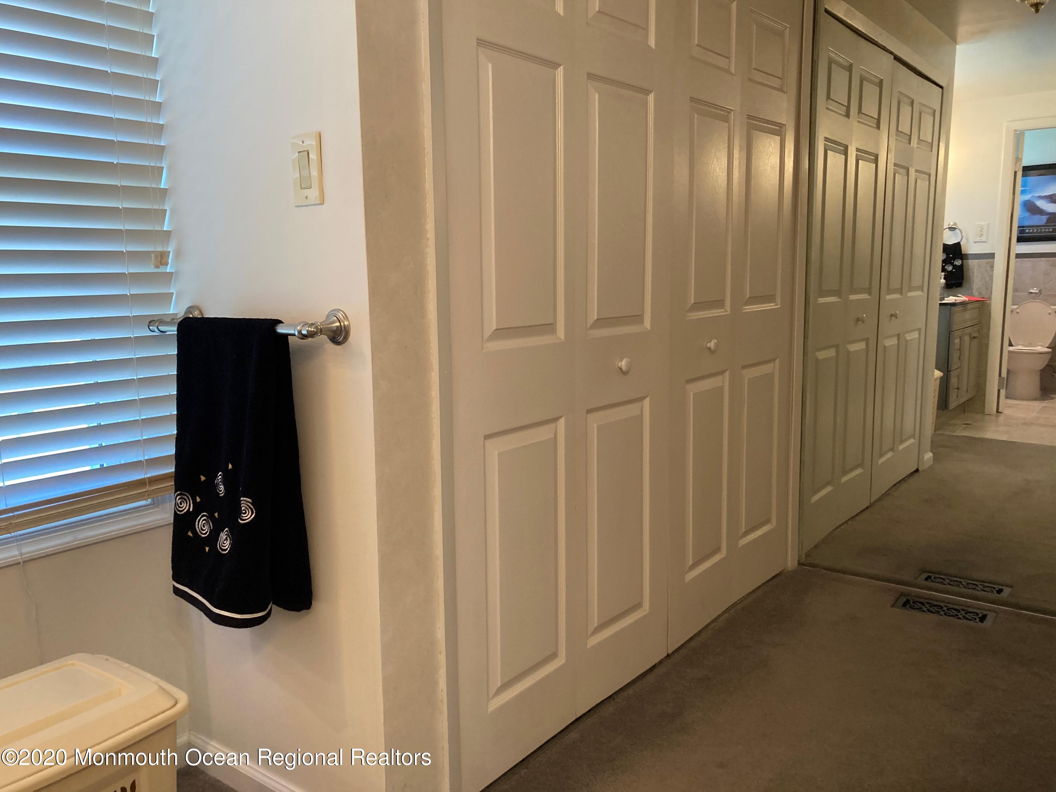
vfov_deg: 49.7
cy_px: 396
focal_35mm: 28
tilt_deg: -6.8
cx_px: 528
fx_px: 854
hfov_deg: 63.4
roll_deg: +1.3
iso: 160
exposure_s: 1/60
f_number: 1.8
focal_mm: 3.99
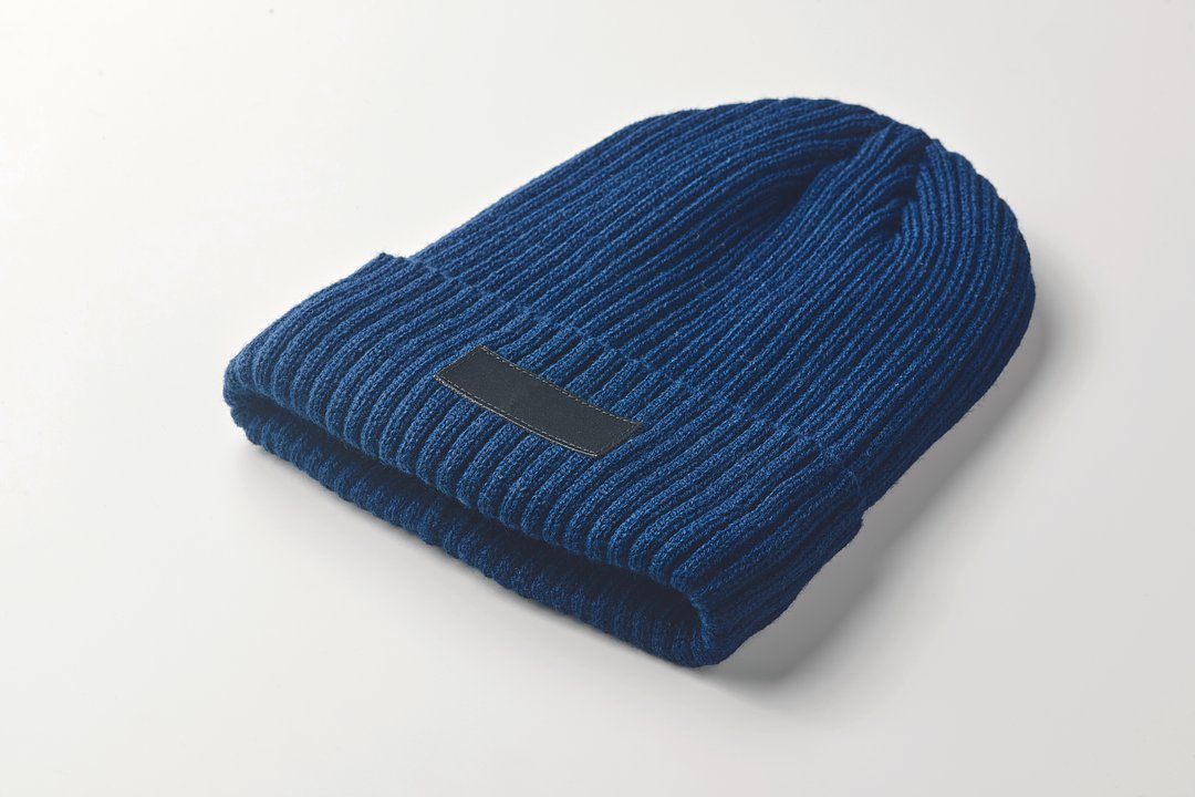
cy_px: 398
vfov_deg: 13.0
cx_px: 598
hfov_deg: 19.5
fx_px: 3485
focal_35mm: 105
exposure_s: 1/125
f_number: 18
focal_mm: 105
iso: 160
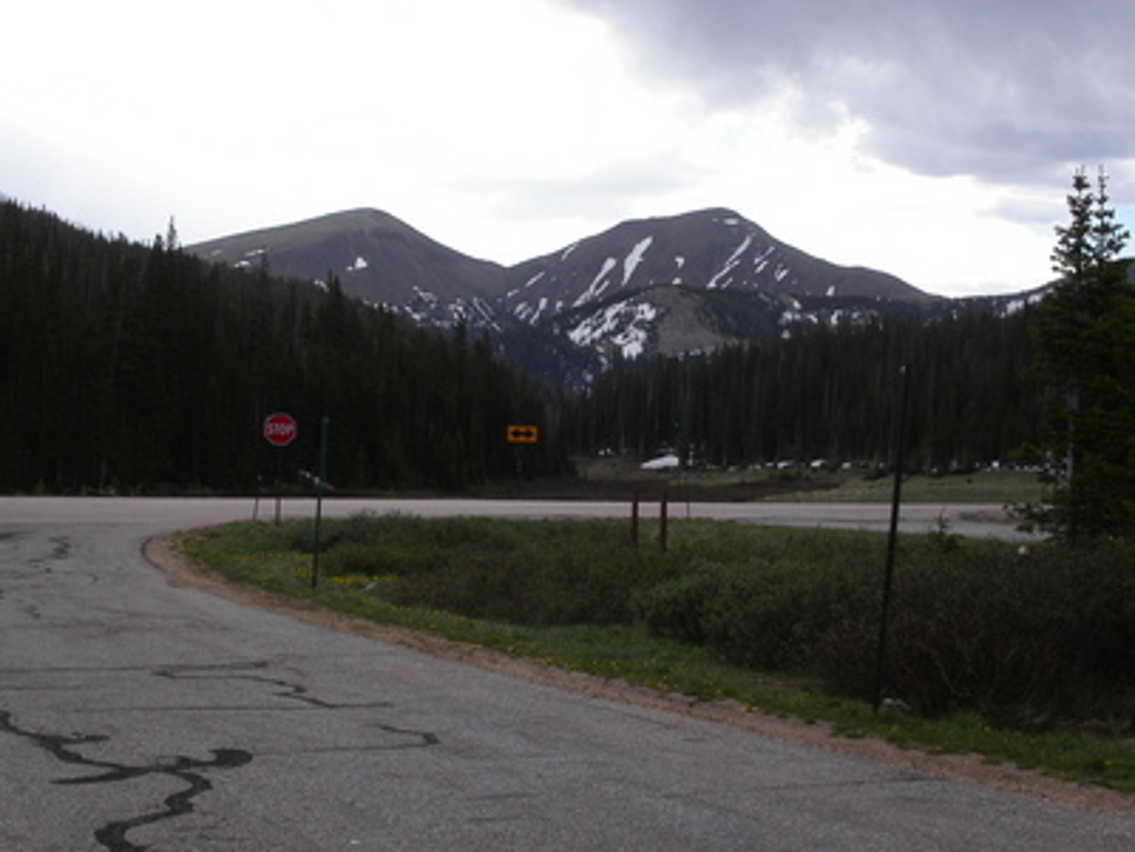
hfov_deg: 32.2
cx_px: 568
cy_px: 426
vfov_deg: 24.4
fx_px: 1967
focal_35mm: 60
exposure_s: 1/180
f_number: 8
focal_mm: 12.5
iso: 100
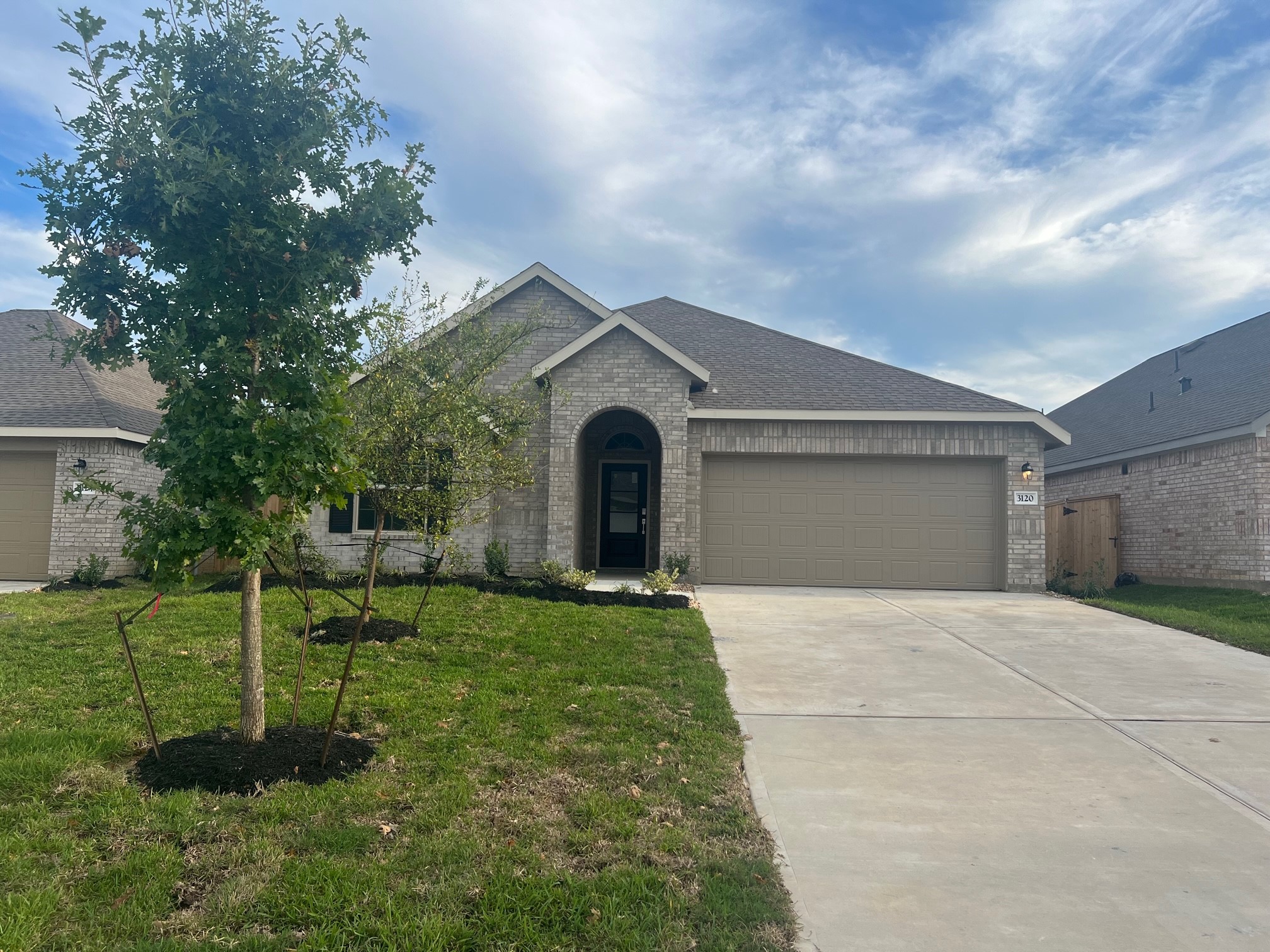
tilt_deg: +3.7
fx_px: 954
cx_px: 635
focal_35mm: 26
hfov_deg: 67.3
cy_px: 476
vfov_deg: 53.1
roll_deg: -0.5
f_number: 1.5
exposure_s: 1/2695
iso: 50
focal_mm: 5.7
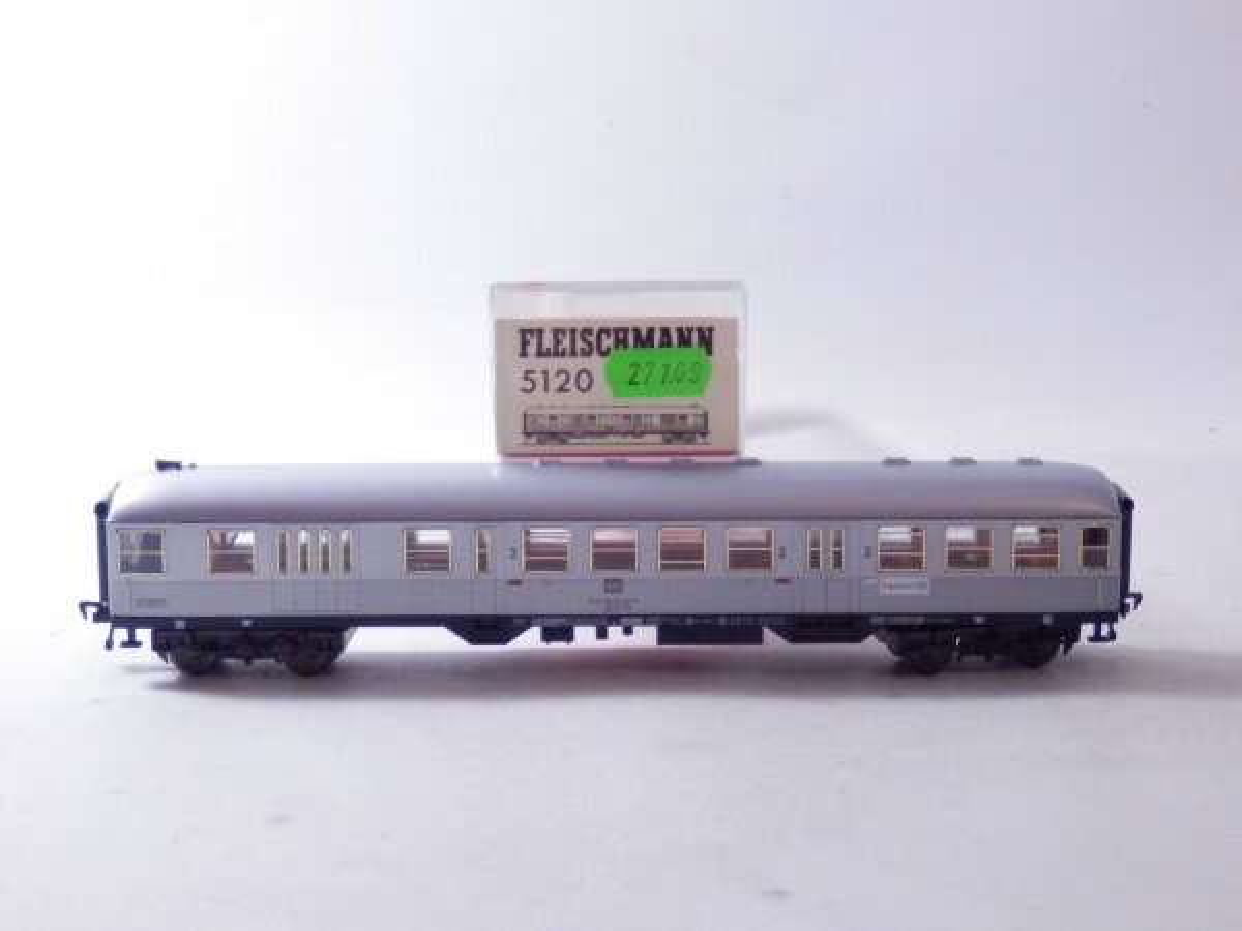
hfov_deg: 29.4
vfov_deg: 22.3
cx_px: 621
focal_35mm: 66
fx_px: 2368
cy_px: 466
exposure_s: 1/160
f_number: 4.4
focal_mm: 11.9
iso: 800
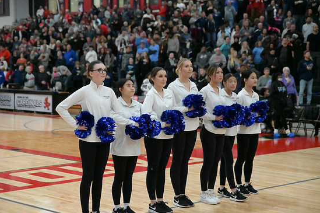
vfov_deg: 18.4
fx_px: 657
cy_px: 111
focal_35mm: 74
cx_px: 158
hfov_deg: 27.4
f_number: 2.8
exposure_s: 1/8000
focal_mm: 70
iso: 45600
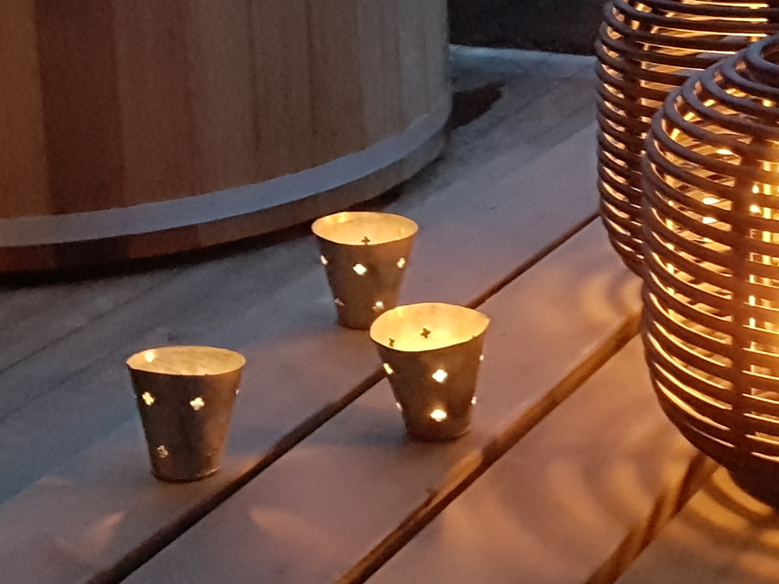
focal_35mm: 71
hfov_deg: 27.0
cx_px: 192
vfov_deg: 20.1
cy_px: 5
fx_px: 1597
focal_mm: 4.2
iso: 1250
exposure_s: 1/9
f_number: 1.7
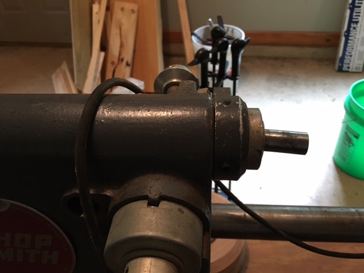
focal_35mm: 29
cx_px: 182
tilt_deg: -40.0
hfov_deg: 61.7
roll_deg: +3.4
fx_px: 305
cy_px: 136
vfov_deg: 48.2
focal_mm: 4.15
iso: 200
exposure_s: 1/17
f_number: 2.2
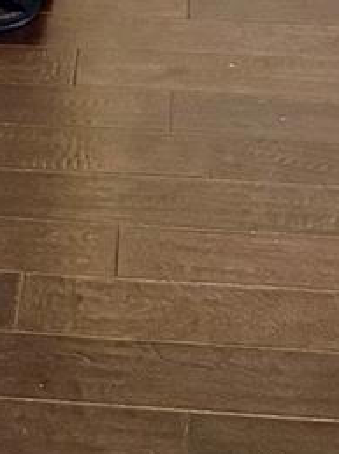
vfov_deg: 11.6
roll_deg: +1.2
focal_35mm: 143
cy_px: -591
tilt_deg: -7.7
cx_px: -65
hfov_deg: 10.2
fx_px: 1870
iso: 320
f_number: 1.78
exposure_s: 1/60
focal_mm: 6.76
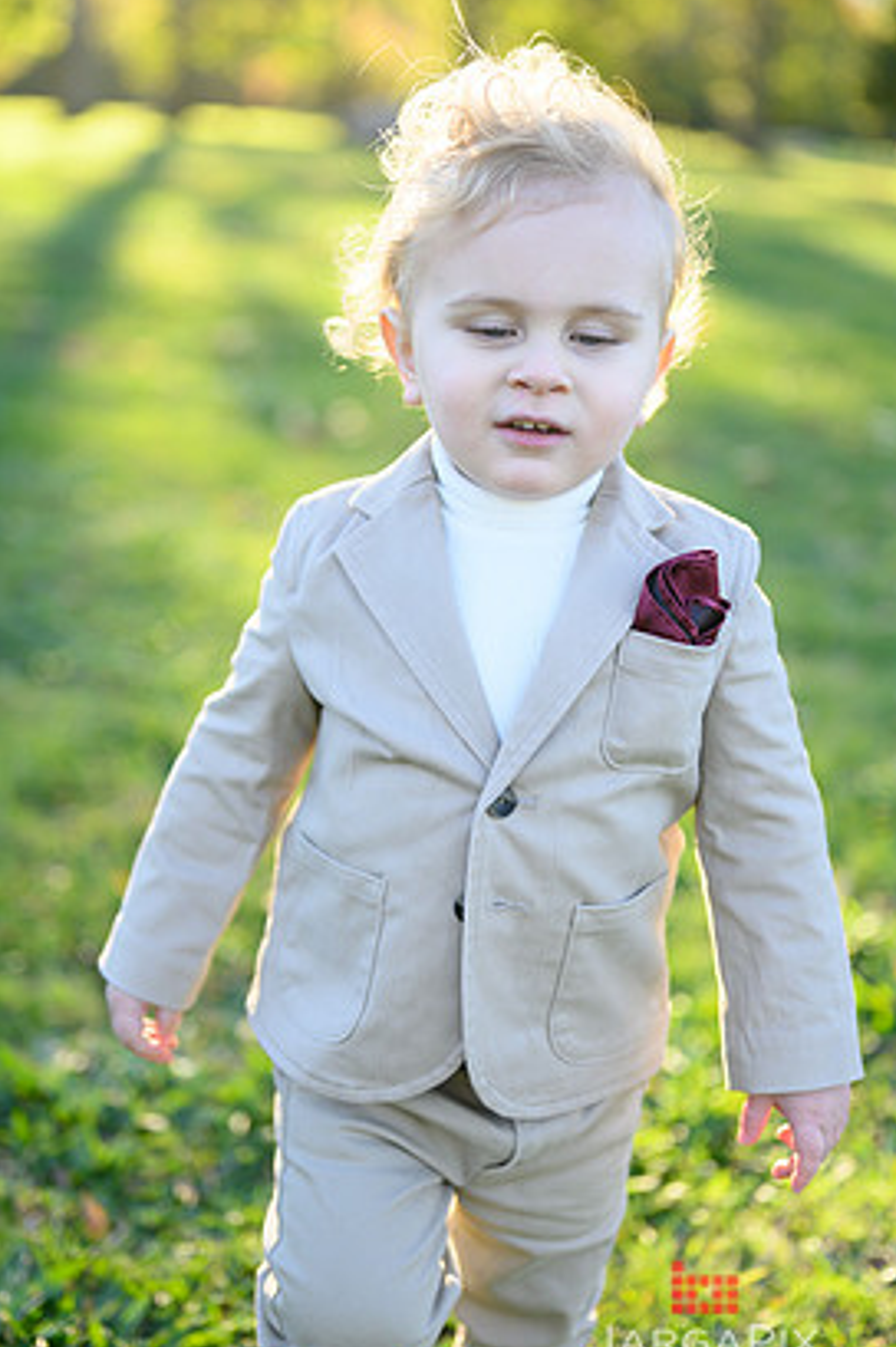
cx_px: 410
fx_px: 2057
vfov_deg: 36.3
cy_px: 688
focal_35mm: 55
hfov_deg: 24.6
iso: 320
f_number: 2
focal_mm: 50
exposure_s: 1/1000
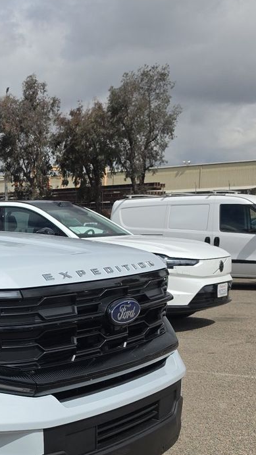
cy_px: 354
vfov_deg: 35.0
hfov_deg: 18.2
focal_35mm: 58
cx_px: -140
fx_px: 700
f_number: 1.4
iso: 49
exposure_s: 1/7940
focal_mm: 6.5
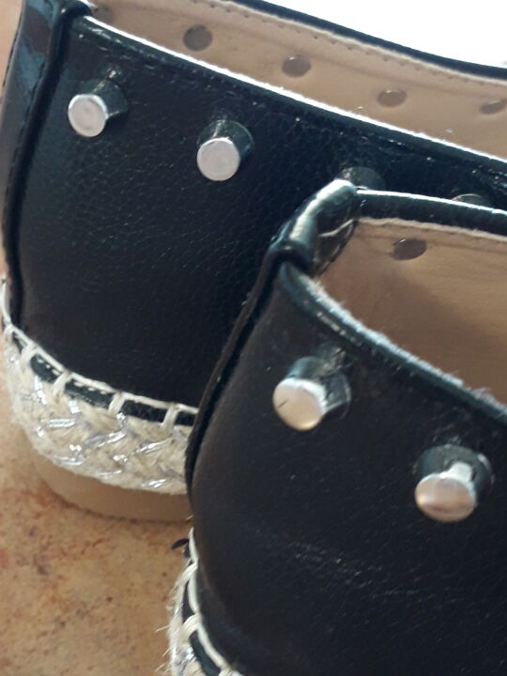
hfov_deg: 28.9
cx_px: 161
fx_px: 976
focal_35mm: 50
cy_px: 430
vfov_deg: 37.9
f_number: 1.9
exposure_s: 1/33
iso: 200
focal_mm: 3.6
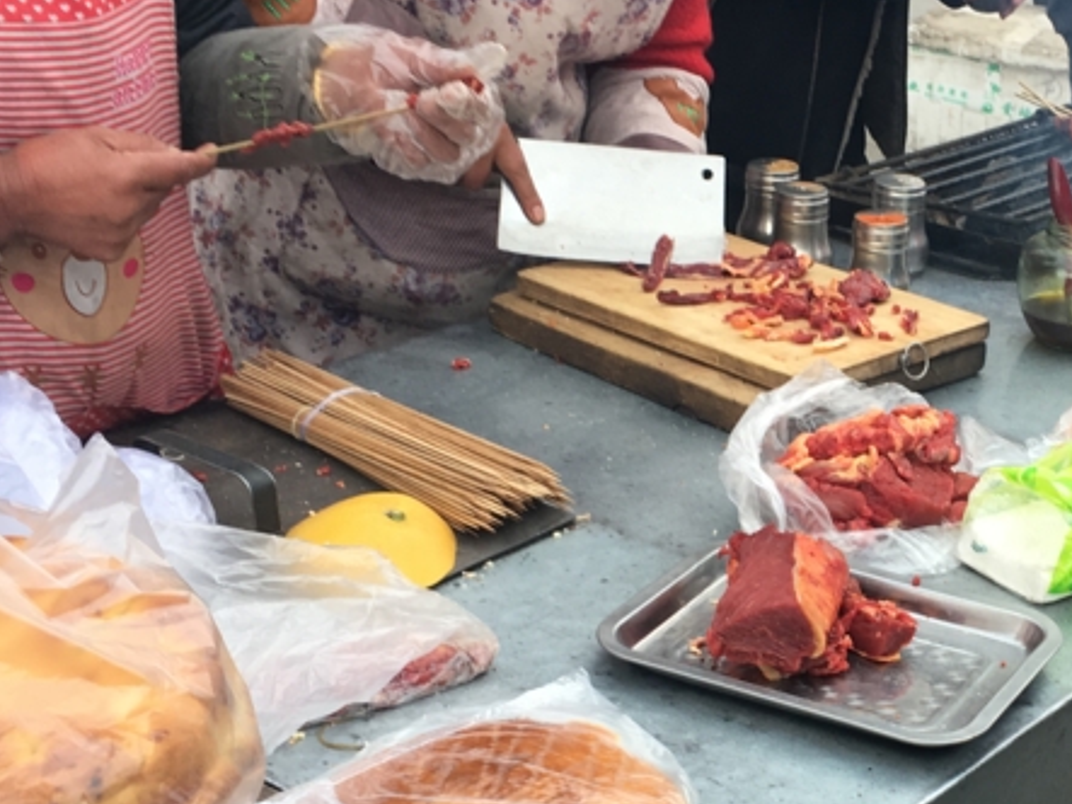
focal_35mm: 67
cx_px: 953
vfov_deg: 21.8
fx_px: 2074
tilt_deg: -24.8
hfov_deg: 28.0
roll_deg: -4.4
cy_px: 550
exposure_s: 1/100
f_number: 2.2
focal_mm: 4.15
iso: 25
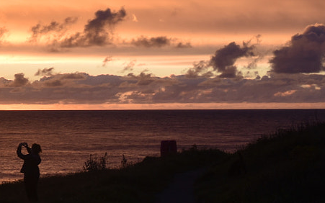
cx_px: -222
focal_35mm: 125
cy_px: 72
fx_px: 1106
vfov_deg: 10.5
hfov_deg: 15.0
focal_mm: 23
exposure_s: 1/160
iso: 100
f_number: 4.5
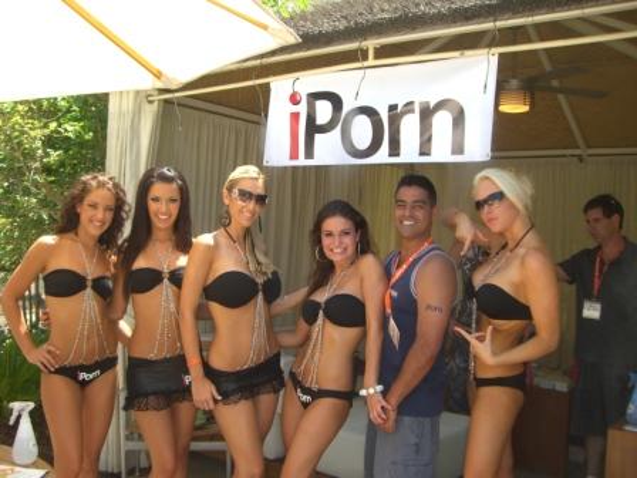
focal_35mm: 38
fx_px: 699
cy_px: 239
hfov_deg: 49.0
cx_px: 318
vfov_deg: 37.7
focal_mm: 6.2
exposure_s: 1/250
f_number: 2.7
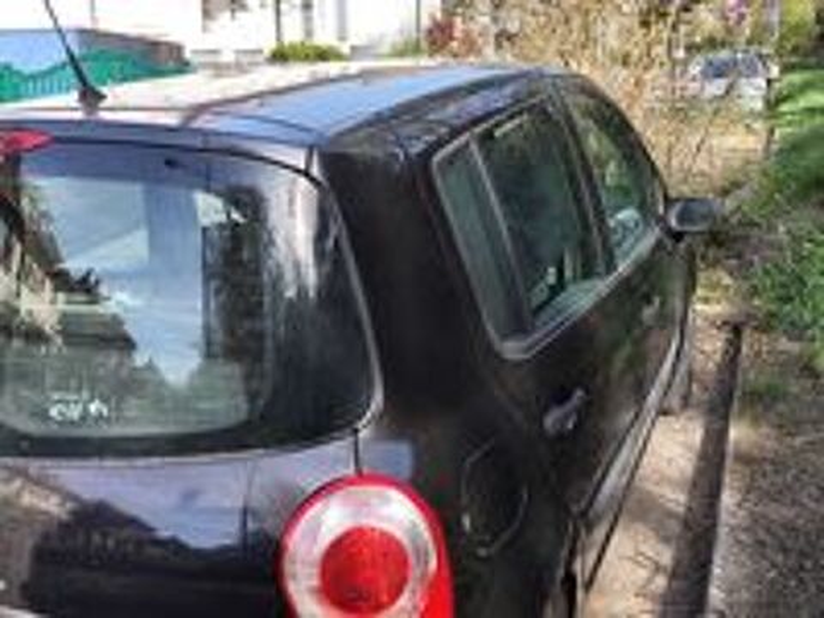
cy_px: 309
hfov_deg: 52.6
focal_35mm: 35
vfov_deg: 40.7
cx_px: 412
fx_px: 833
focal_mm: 6.14
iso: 50
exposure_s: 1/520
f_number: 1.65
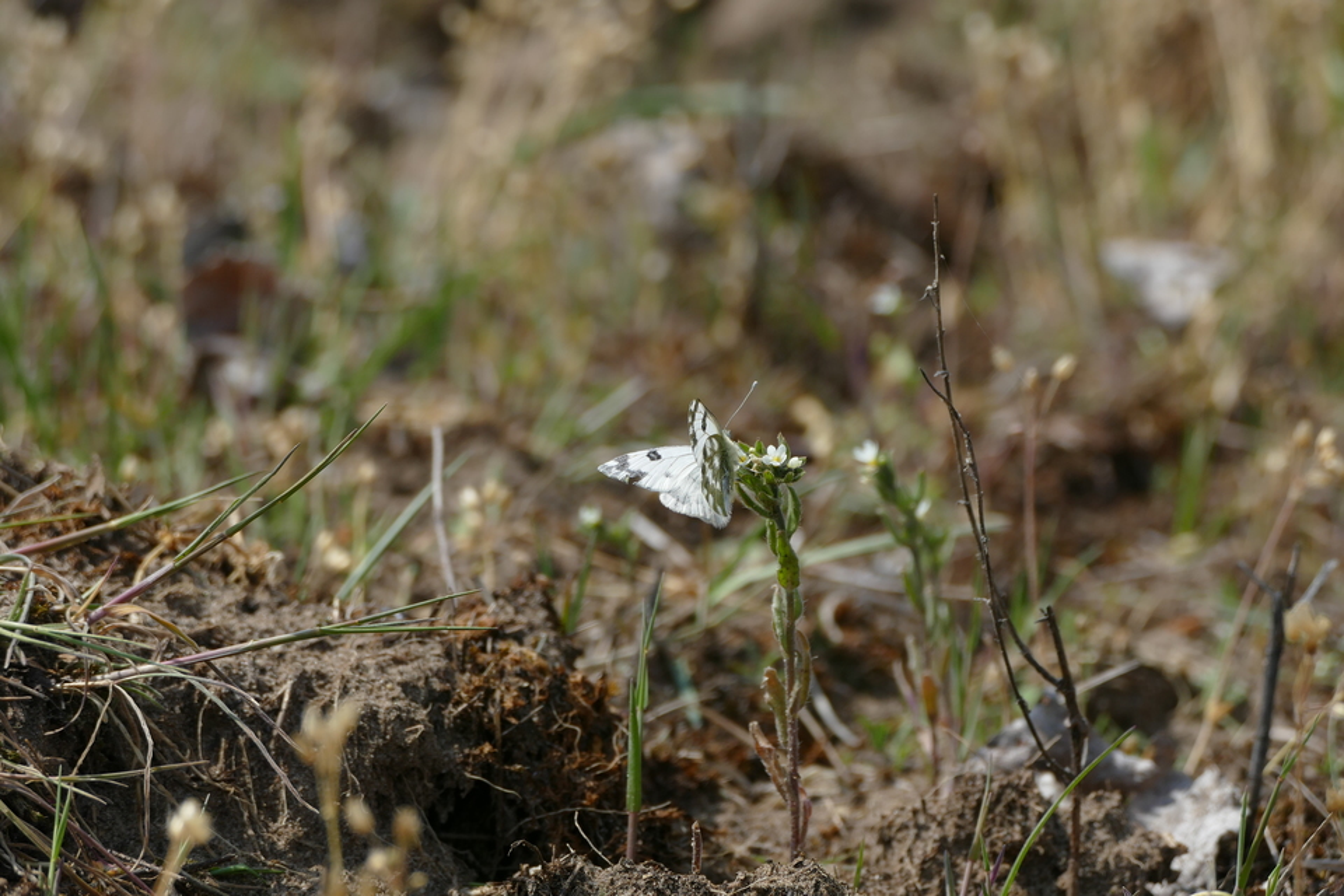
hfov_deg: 11.4
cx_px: 672
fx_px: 6719
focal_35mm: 180
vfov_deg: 7.6
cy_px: 448
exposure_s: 1/1600
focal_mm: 65.81
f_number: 4
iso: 125
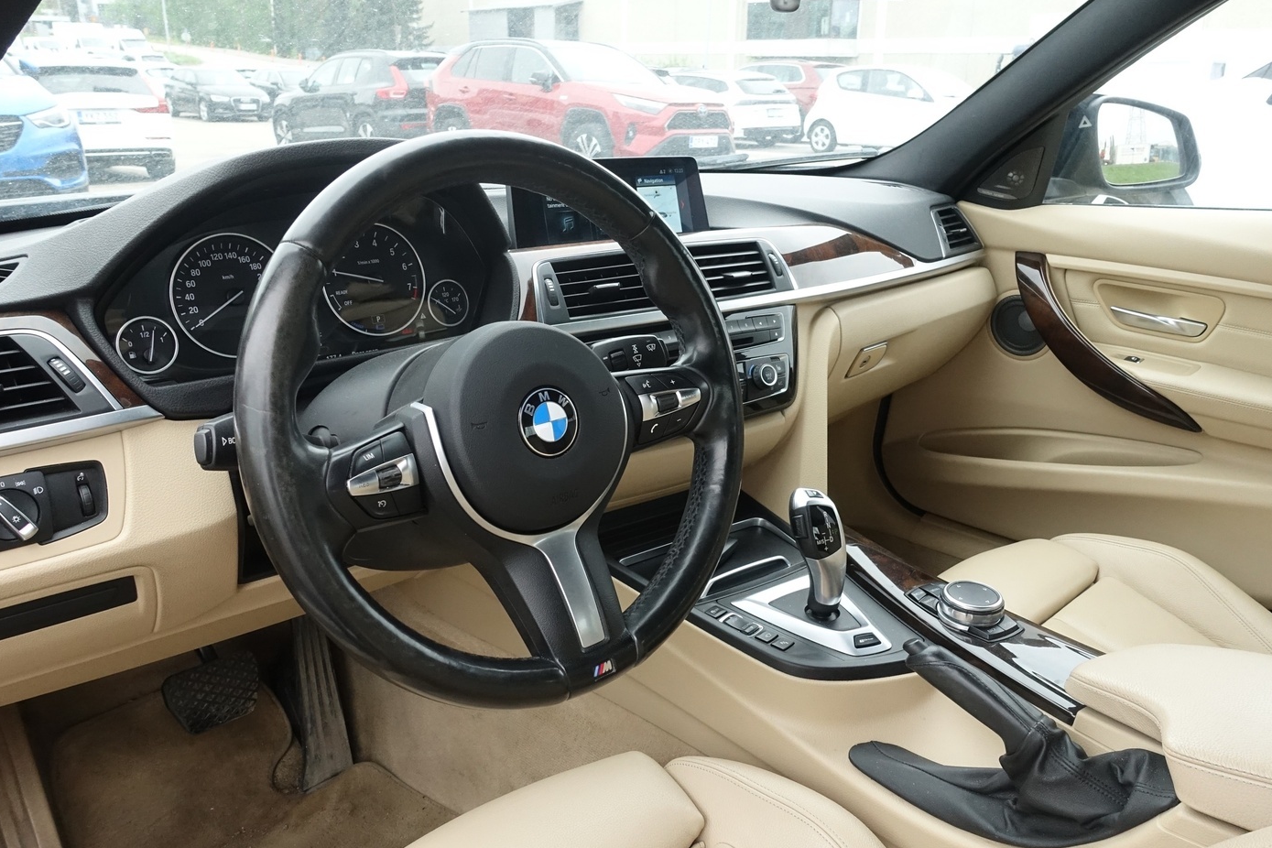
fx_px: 989
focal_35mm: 28
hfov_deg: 65.5
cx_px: 658
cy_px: 419
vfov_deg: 46.4
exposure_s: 1/250
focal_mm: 8.8
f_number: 5
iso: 1000
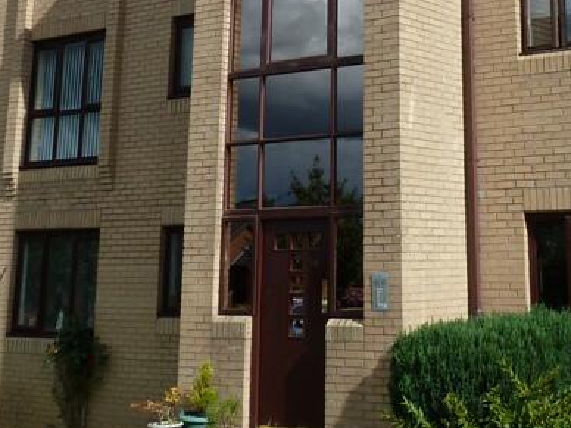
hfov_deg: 29.0
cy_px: -93
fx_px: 1089
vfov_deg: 20.7
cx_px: 418
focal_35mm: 66
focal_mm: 4.1
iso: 80
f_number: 5
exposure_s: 1/400
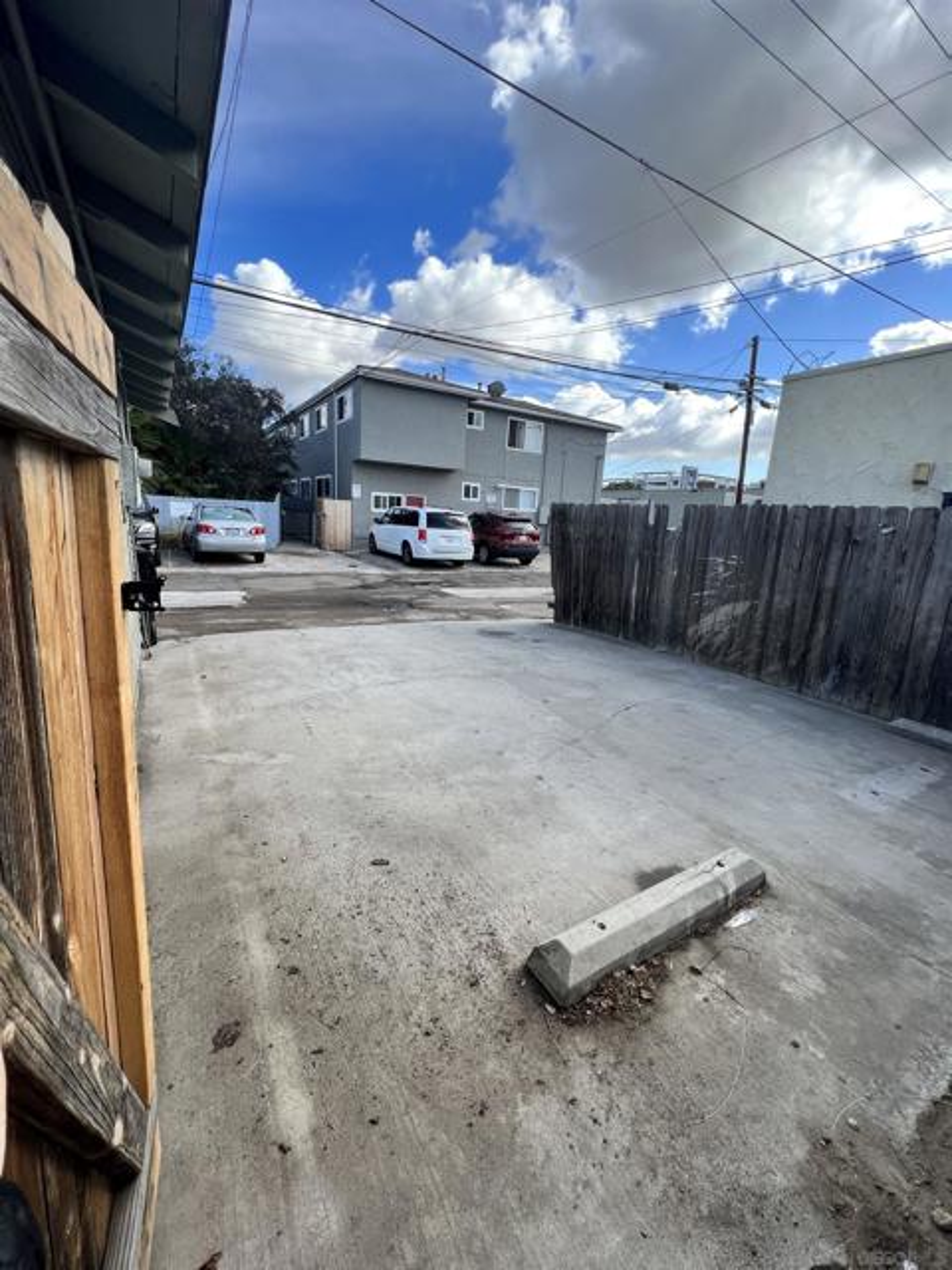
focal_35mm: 13
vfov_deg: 106.2
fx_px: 477
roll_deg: -3.6
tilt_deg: -10.2
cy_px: 635
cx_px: 476
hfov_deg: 89.9
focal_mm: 1.57
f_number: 1.8
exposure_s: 1/633
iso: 32
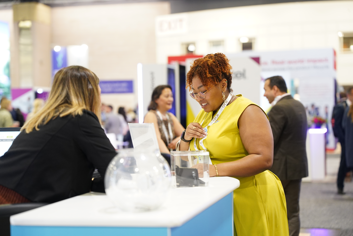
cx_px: 176
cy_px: 118
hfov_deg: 28.8
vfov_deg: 19.5
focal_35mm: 70
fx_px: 686
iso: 2500
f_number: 2.2
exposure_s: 1/200
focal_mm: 70
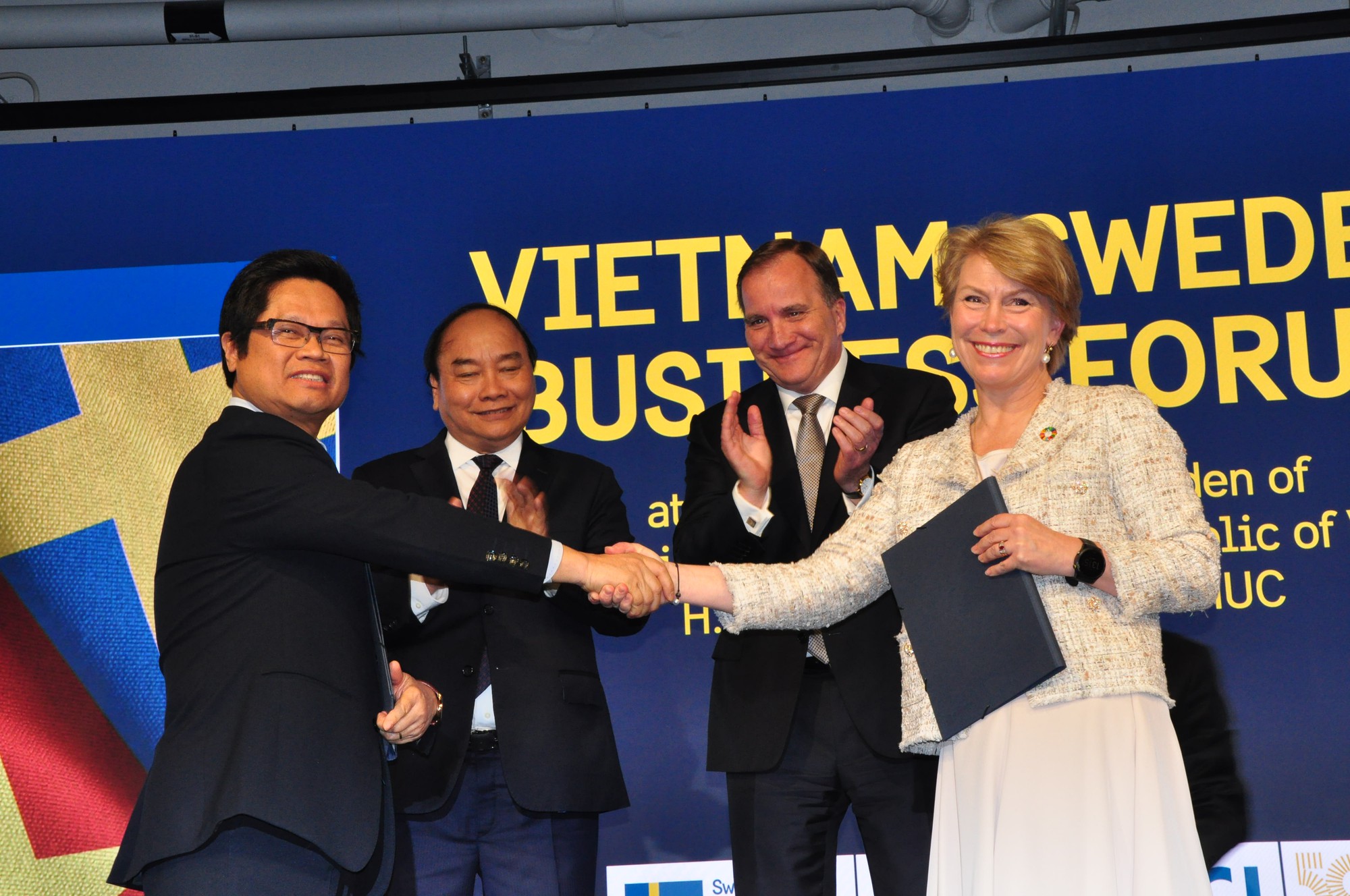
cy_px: 448
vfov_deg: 15.7
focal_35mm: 87
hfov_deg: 23.4
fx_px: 3258
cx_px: 675
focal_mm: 58
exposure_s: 1/60
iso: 1000
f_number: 11
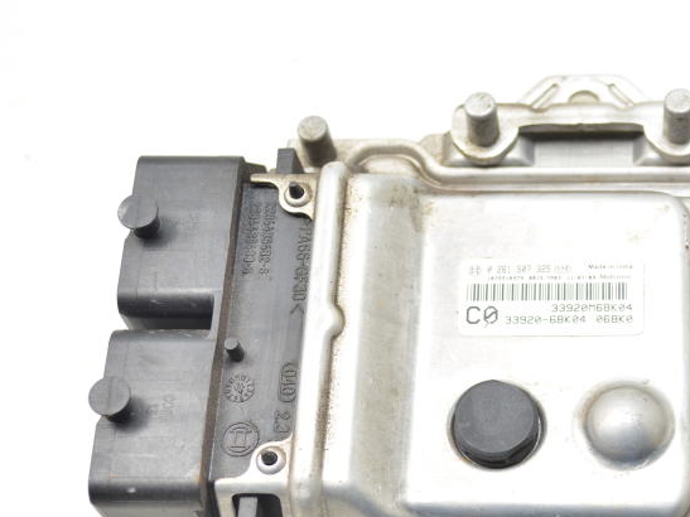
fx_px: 1614
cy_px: 416
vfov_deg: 18.0
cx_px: 512
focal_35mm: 81
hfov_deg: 23.9
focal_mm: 30
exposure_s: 1/15
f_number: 4.5
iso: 100
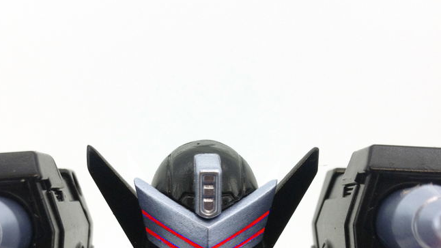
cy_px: 274
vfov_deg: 18.4
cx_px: 203
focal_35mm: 63
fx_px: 737
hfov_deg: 33.3
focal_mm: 4.28
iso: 50
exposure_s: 1/120
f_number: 2.4
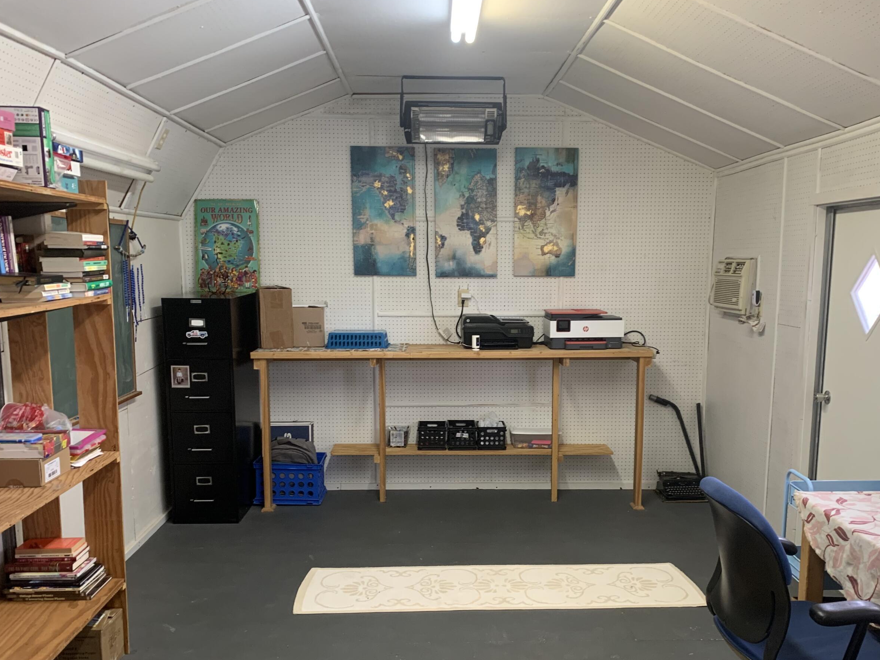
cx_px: 459
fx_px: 839
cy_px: 396
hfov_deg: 55.3
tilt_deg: -10.7
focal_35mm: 33
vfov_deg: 42.7
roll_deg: +0.4
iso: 125
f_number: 1.8
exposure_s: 1/60
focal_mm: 4.25
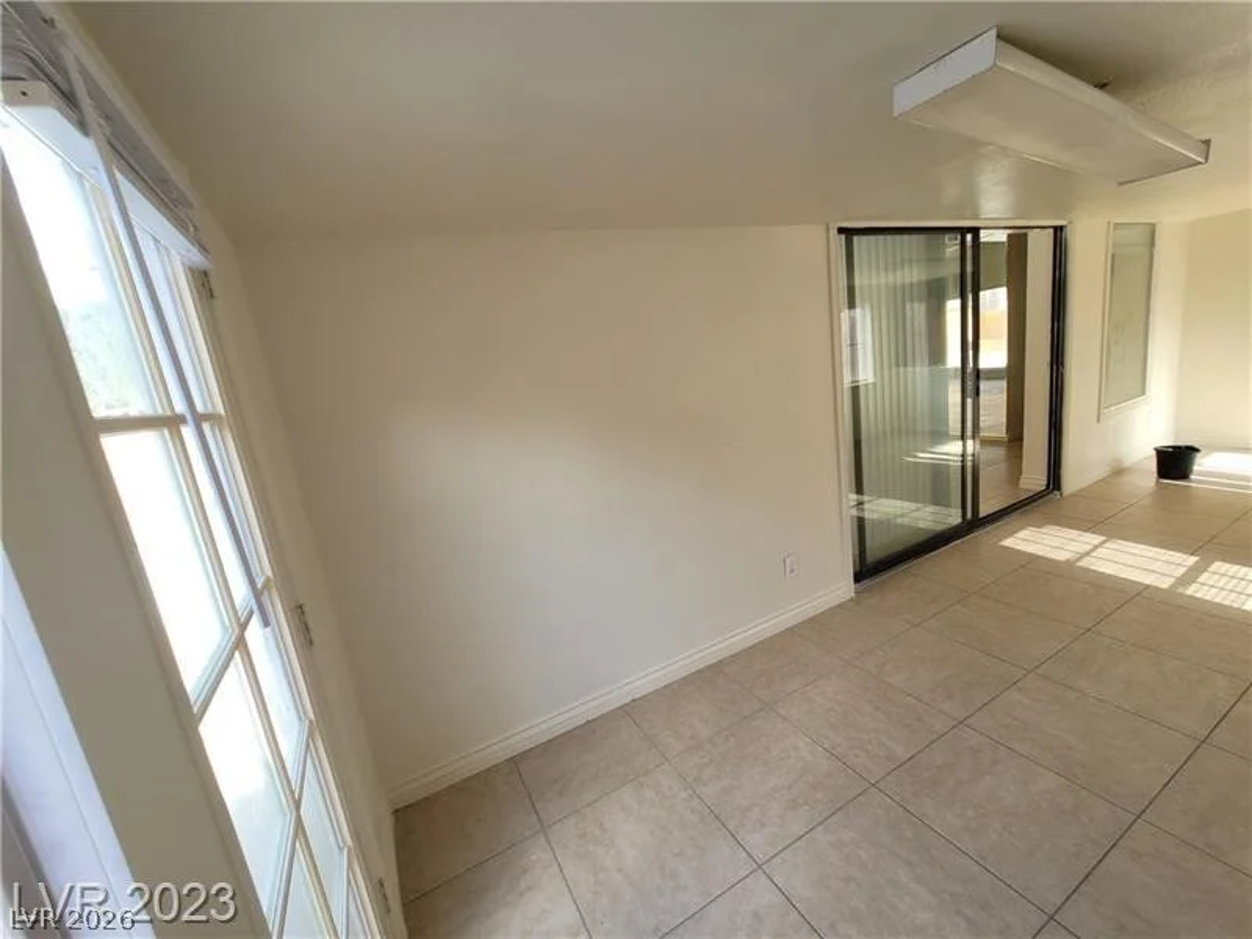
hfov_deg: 106.2
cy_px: 470
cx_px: 626
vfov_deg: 89.9
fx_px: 470
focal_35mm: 13
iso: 64
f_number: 2.2
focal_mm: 2.2
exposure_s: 1/109
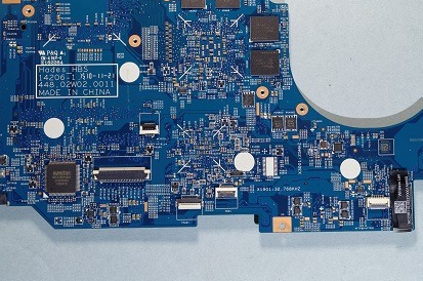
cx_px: 236
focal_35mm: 60
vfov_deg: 22.5
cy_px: 98
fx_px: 704
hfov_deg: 33.4
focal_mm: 22
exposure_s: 1/6
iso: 100
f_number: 8
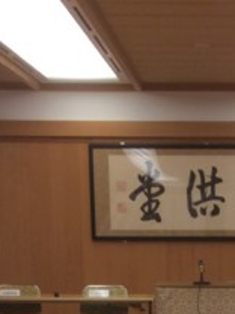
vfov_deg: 14.8
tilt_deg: -13.5
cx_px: 240
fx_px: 1113
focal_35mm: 123
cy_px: 477
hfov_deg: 11.9
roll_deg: +0.2
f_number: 2.4
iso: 40
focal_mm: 3.3
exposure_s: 1/24
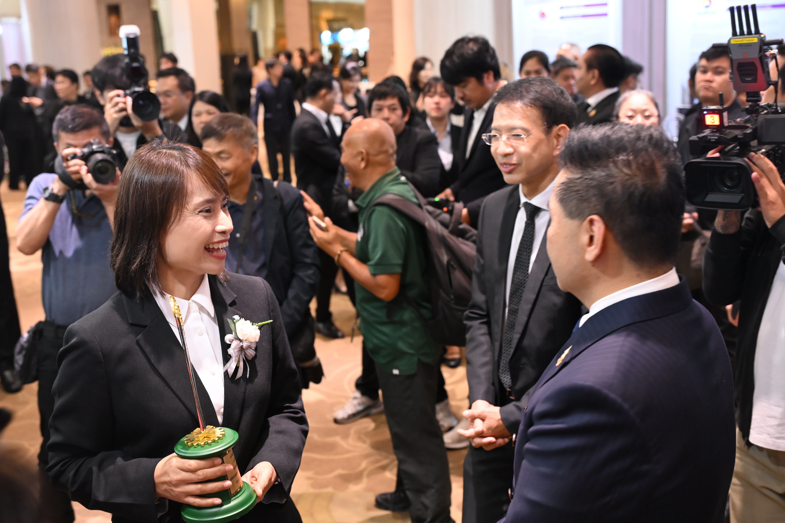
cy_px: 262
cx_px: 392
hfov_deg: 44.5
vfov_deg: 30.5
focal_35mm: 44
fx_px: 959
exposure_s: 1/50
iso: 3200
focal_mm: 44
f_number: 4
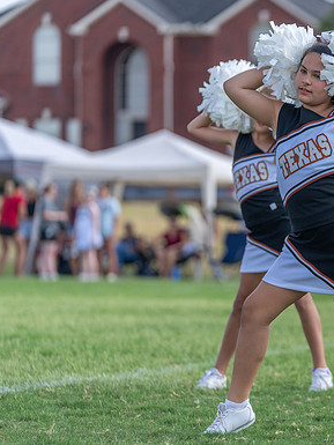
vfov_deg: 7.7
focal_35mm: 256
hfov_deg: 5.8
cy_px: 222
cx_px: 306
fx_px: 3292
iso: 125
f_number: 3.5
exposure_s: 1/1000
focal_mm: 167
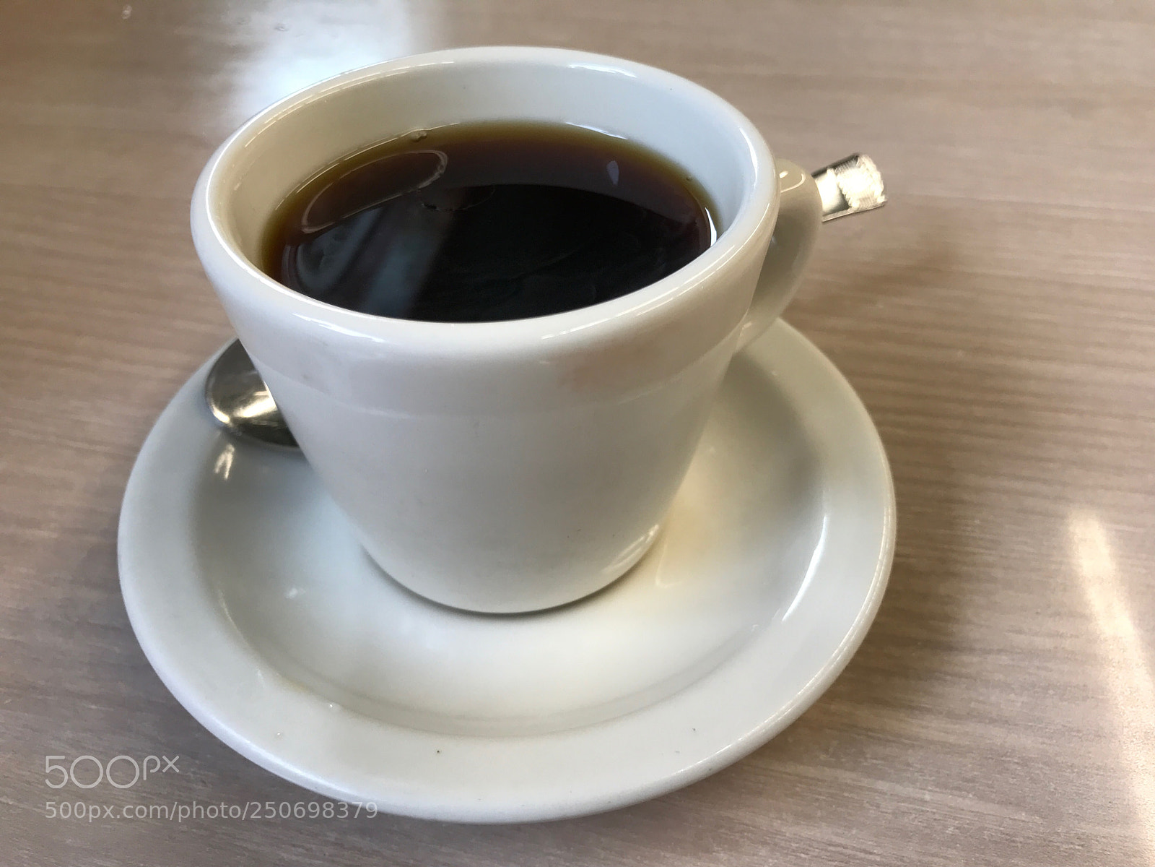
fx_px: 934
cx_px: 578
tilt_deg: -42.6
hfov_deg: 63.4
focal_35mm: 28
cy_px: 434
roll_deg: +0.3
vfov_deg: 49.7
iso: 32
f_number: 1.8
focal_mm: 3.99
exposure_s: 1/62
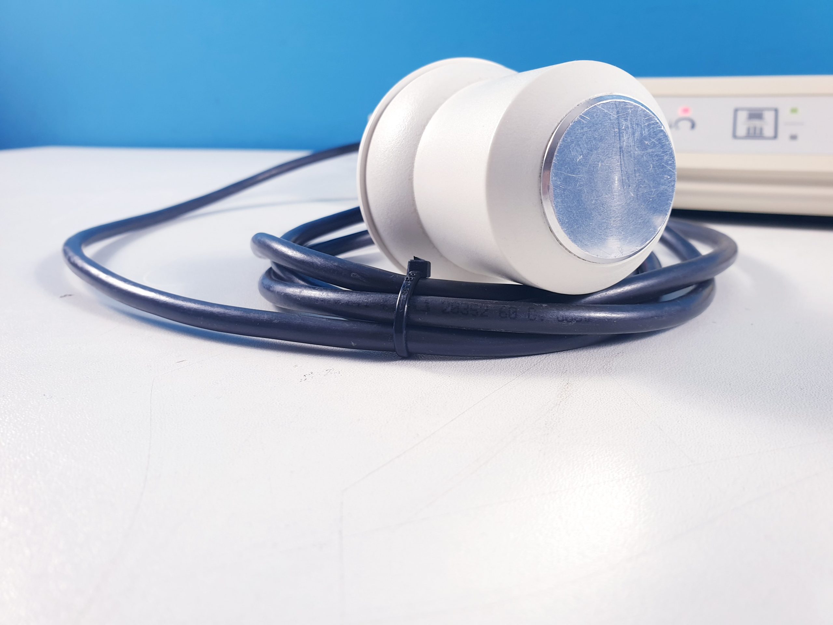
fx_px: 626
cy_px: 312
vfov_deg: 53.1
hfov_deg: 67.3
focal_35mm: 26
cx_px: 416
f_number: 2.4
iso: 80
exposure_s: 1/50
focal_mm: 4.3
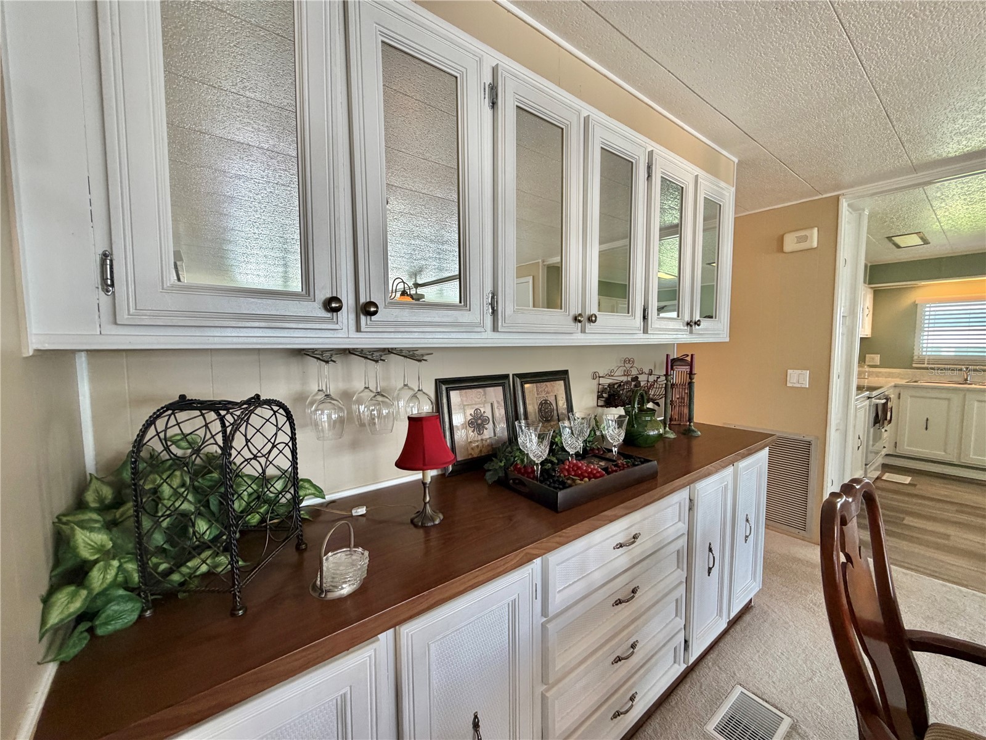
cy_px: 370
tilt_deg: -4.1
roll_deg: +1.0
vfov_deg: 85.7
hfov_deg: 102.1
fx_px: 399
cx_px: 493
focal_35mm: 14
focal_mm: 2.22
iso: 160
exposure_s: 1/60
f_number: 2.2
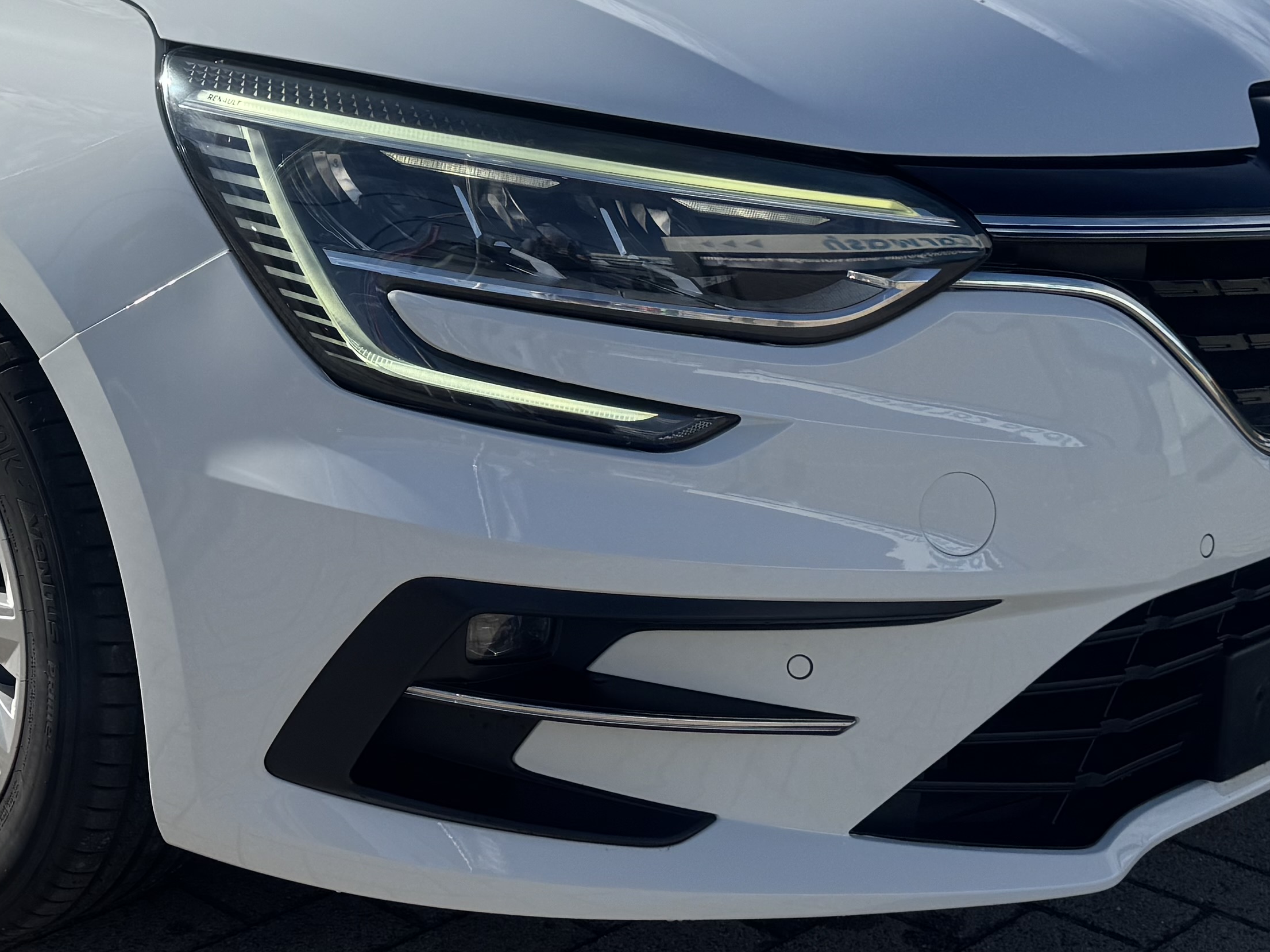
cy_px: 210
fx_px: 2275
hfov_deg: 30.4
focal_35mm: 62
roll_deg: +0.2
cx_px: 244
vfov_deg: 23.4
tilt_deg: -11.5
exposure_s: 1/6410
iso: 80
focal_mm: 6.76
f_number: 1.78
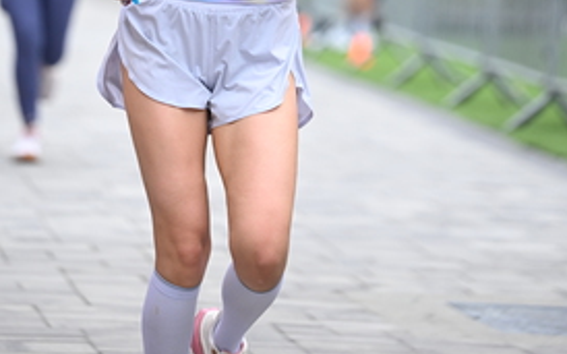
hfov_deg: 6.8
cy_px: -190
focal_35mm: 307
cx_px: 260
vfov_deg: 4.2
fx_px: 4742
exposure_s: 1/2000
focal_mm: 150
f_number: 2.8
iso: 640
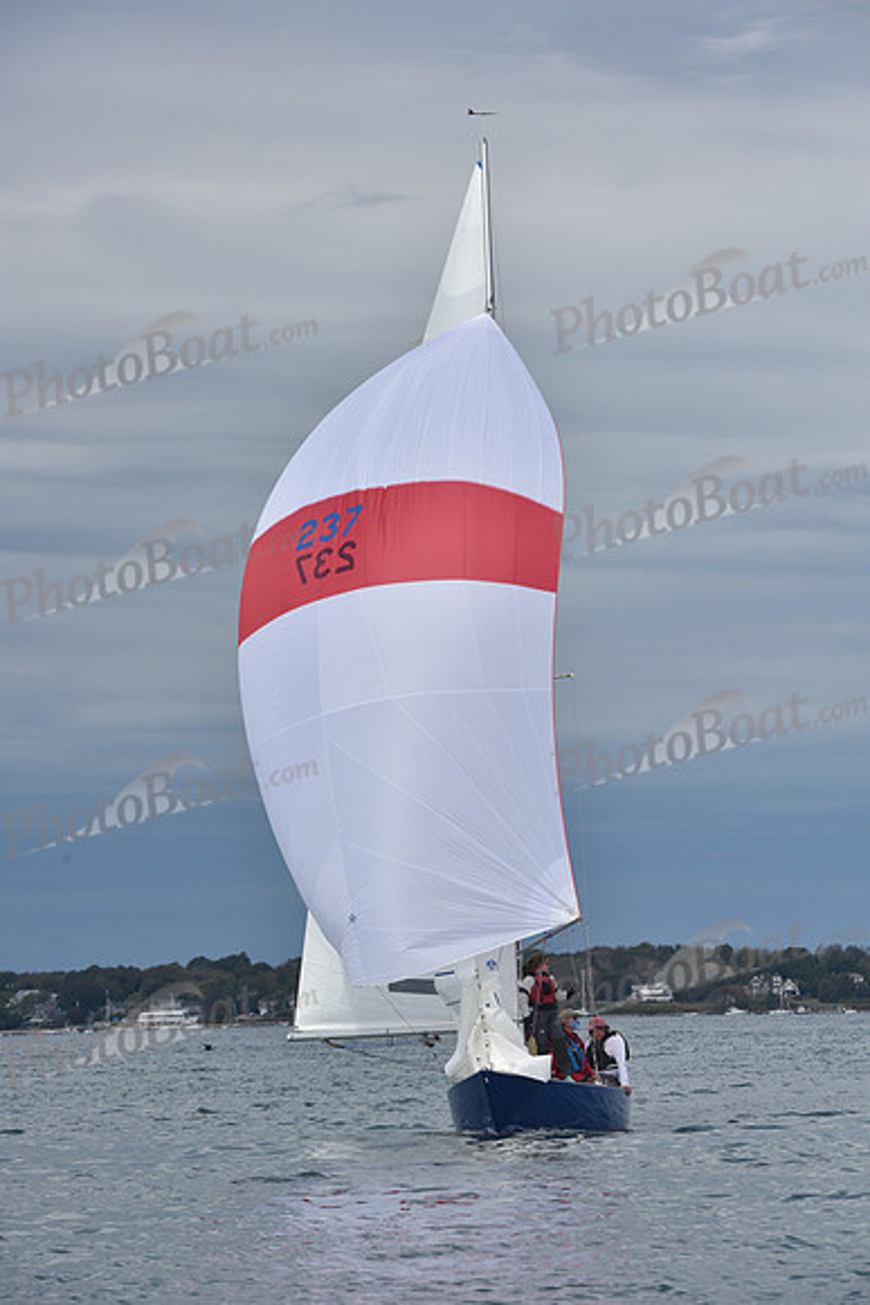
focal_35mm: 145
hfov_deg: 9.5
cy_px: 652
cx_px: 435
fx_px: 5253
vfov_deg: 14.2
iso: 250
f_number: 10
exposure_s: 1/800
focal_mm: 145
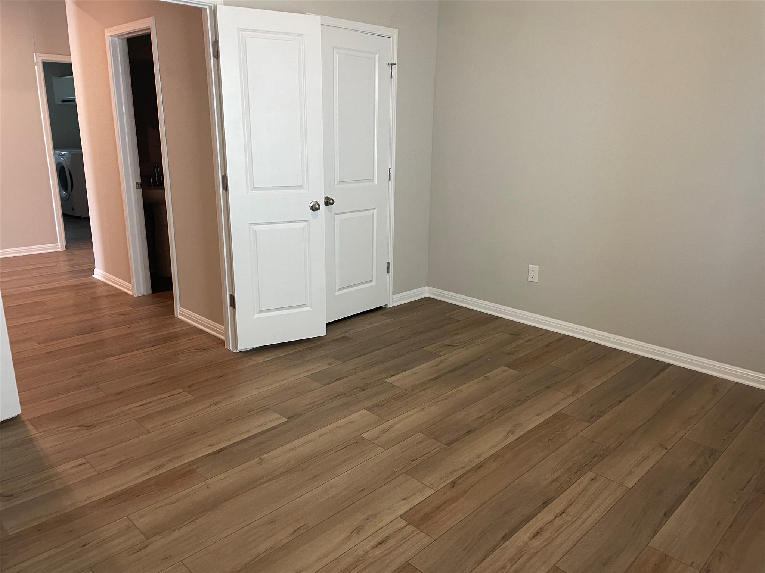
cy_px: 286
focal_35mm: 26
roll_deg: -0.3
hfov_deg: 67.3
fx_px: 575
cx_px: 382
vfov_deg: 53.1
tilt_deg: -14.8
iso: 100
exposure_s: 1/60
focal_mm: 4.2
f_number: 1.6
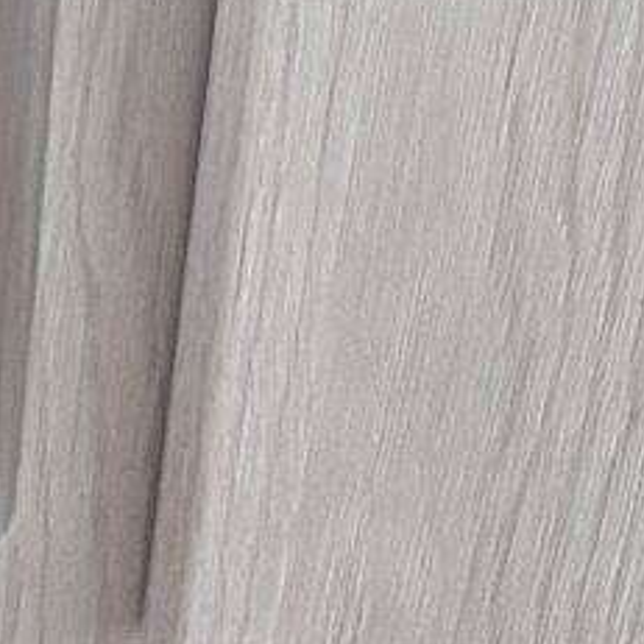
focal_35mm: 188
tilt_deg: -33.3
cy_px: -1466
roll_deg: +3.1
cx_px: -1037
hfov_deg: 8.3
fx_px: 3957
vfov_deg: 7.7
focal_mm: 6.86
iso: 200
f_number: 1.78
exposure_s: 1/121
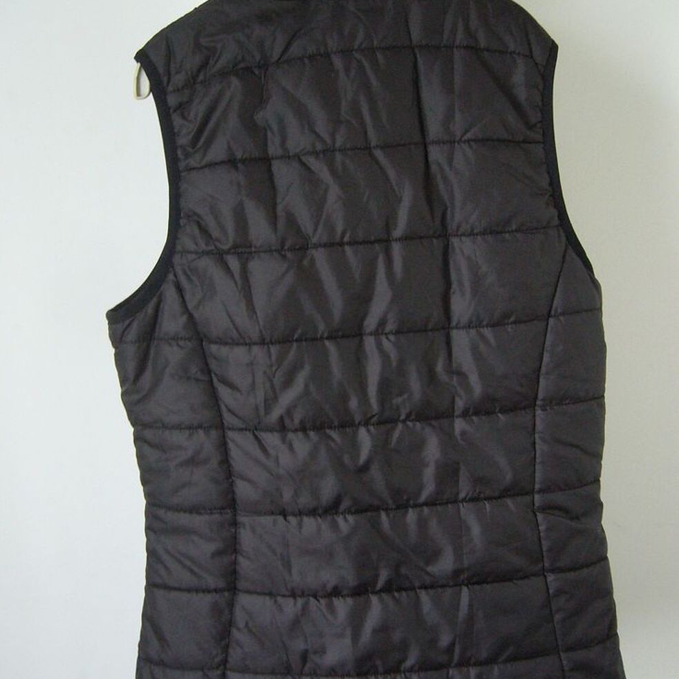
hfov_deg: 40.0
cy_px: 362
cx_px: 334
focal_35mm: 42
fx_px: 932
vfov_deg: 40.0
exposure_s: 1/8
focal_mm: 5.8
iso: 200
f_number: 2.8
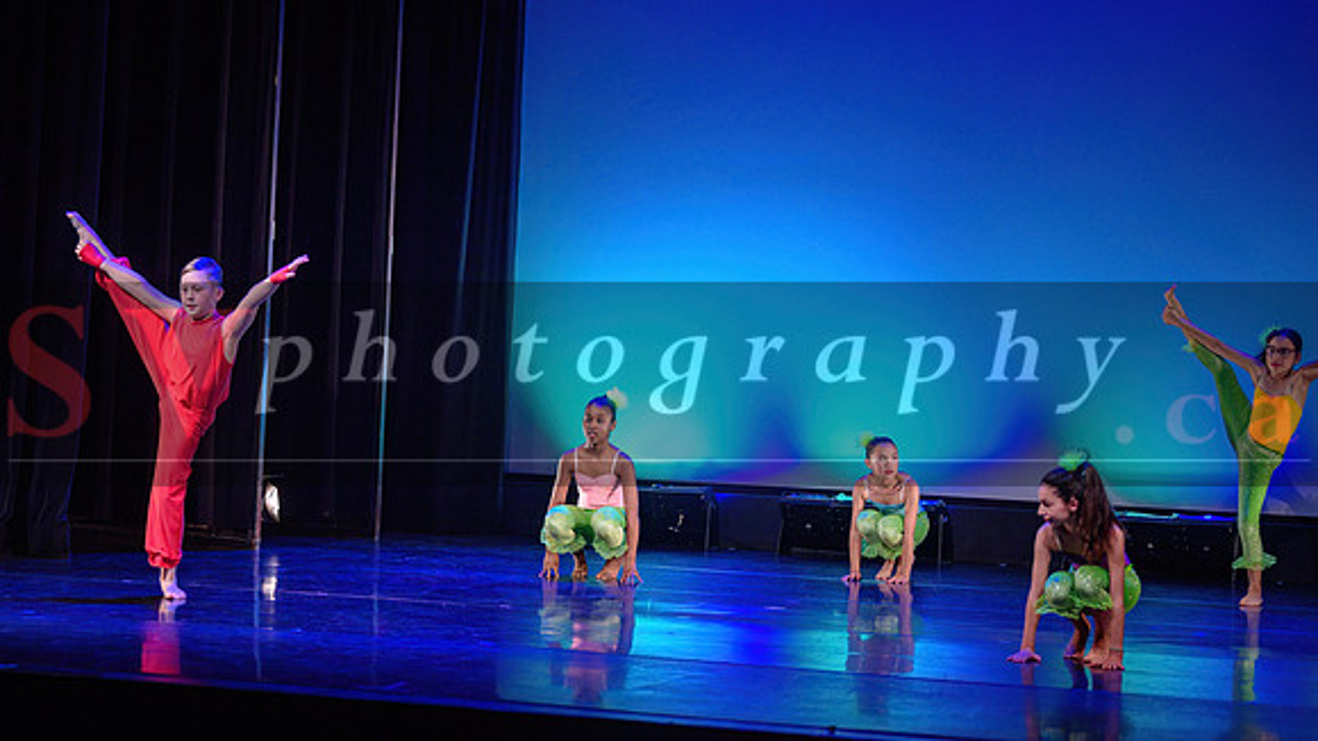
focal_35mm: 94
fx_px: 3273
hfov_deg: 22.8
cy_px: 267
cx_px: 599
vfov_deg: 12.9
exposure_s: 1/250
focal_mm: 82
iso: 1600
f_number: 2.8
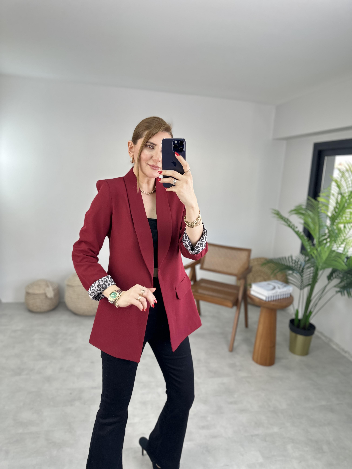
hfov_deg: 56.8
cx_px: 176
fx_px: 325
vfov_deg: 71.6
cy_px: 234
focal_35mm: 24
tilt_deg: -20.8
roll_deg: -5.3
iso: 50
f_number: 1.78
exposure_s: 1/124
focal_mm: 6.86
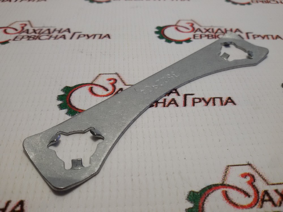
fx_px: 253
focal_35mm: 31
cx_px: 142
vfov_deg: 45.4
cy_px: 106
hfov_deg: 58.4
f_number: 2.4
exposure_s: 1/100
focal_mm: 2.93
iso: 64
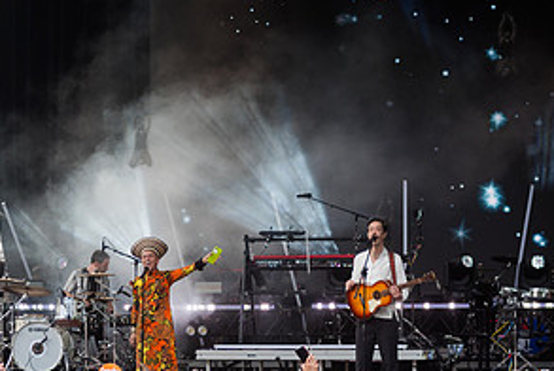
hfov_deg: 12.0
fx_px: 2619
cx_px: 140
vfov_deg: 8.1
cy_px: 317
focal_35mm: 170
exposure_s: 1/320
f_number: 3.2
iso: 400
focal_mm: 86
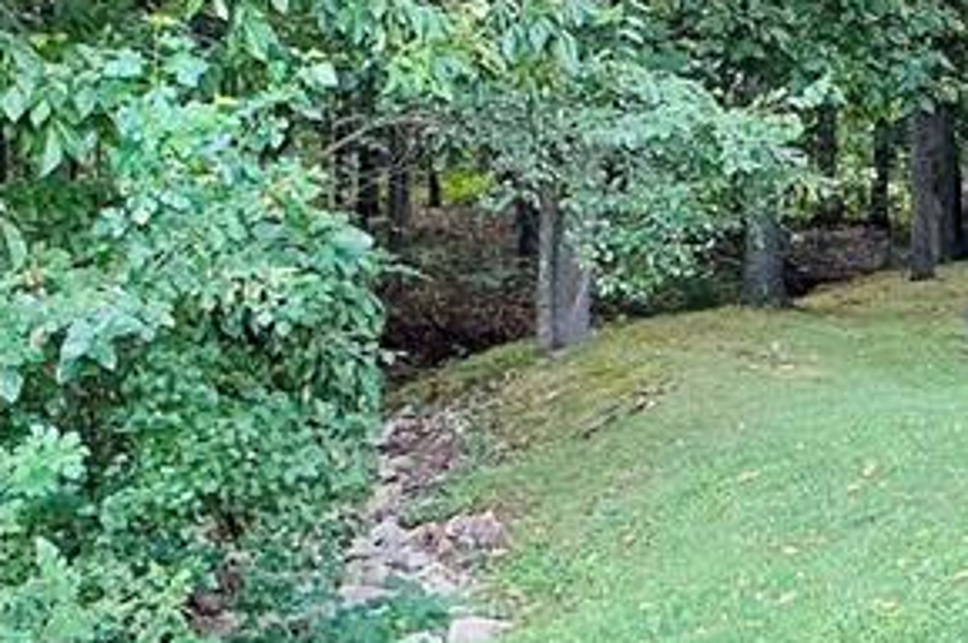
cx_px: 1383
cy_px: 40
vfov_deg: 12.6
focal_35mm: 107
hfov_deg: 17.5
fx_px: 2874
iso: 32
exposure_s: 1/120
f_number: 1.8
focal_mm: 3
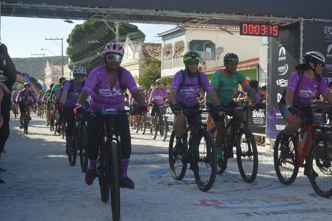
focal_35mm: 82
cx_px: 166
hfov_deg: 24.6
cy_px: 110
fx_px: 760
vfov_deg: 16.5
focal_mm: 55
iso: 400
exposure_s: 1/1600
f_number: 6.3
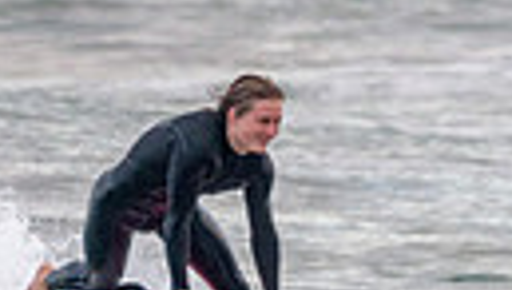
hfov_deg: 1.1
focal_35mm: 1961
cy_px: 389
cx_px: -33
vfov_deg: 0.6
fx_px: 26662
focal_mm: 340
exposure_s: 1/500
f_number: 5.6
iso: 500
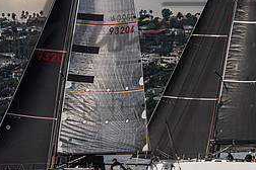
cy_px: 11
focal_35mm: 498
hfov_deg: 4.1
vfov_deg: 2.8
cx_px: 154
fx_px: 3541
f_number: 5.6
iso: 400
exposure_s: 1/5000
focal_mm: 160
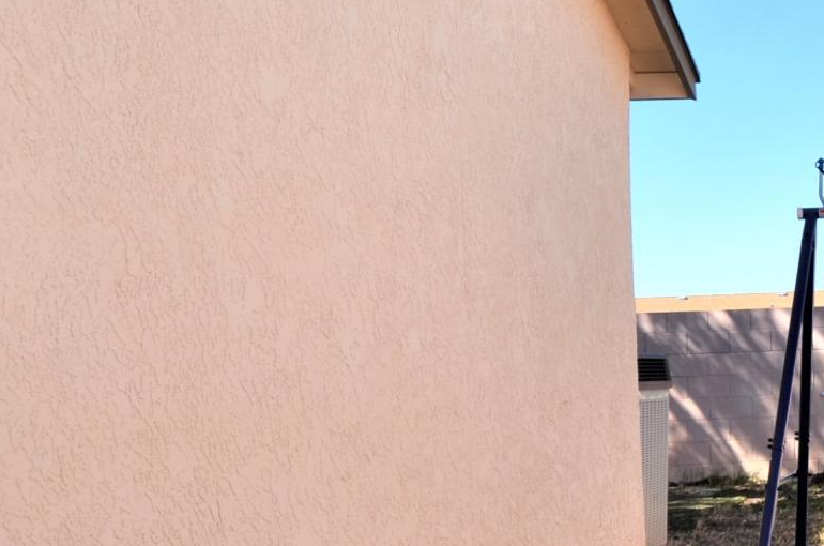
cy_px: 333
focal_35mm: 76
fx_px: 1735
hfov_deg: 22.8
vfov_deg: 17.9
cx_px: 1158
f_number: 8
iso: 100
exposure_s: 1/250
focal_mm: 13
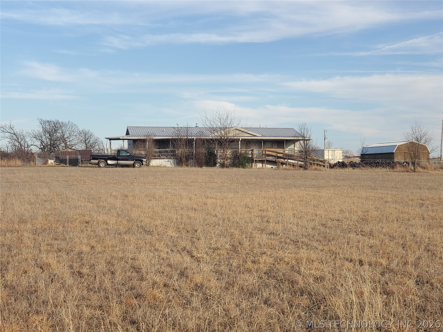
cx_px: 222
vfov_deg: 28.0
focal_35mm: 52
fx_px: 665
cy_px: 166
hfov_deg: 36.8
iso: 50
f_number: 2.4
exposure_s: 1/421
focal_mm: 6
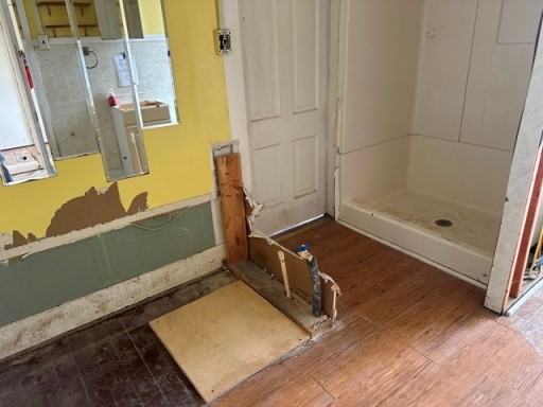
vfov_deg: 56.8
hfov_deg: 71.6
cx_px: 272
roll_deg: +0.4
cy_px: 204
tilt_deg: -21.7
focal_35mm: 24
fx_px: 376
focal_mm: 6.86
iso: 250
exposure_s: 1/85
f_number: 1.78
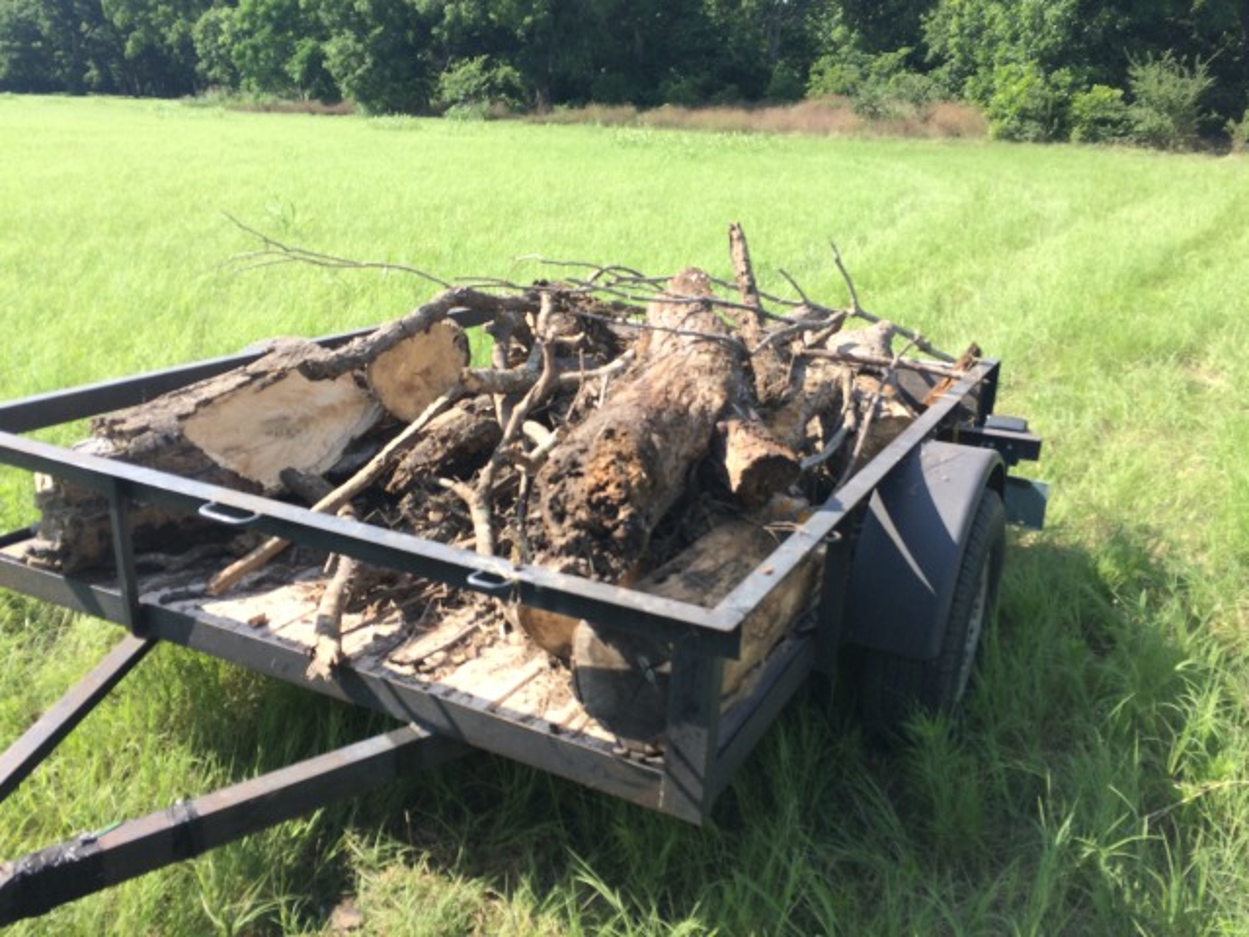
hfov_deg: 61.7
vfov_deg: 48.2
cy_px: 468
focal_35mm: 29
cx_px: 624
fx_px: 1046
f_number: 2.2
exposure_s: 1/820
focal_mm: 4.15
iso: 32
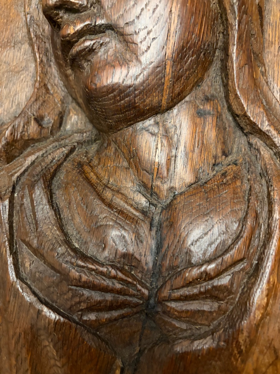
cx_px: 140
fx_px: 280
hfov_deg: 53.1
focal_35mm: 26
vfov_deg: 67.3
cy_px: 187
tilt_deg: -79.0
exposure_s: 1/25
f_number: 1.6
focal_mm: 5.96
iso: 640
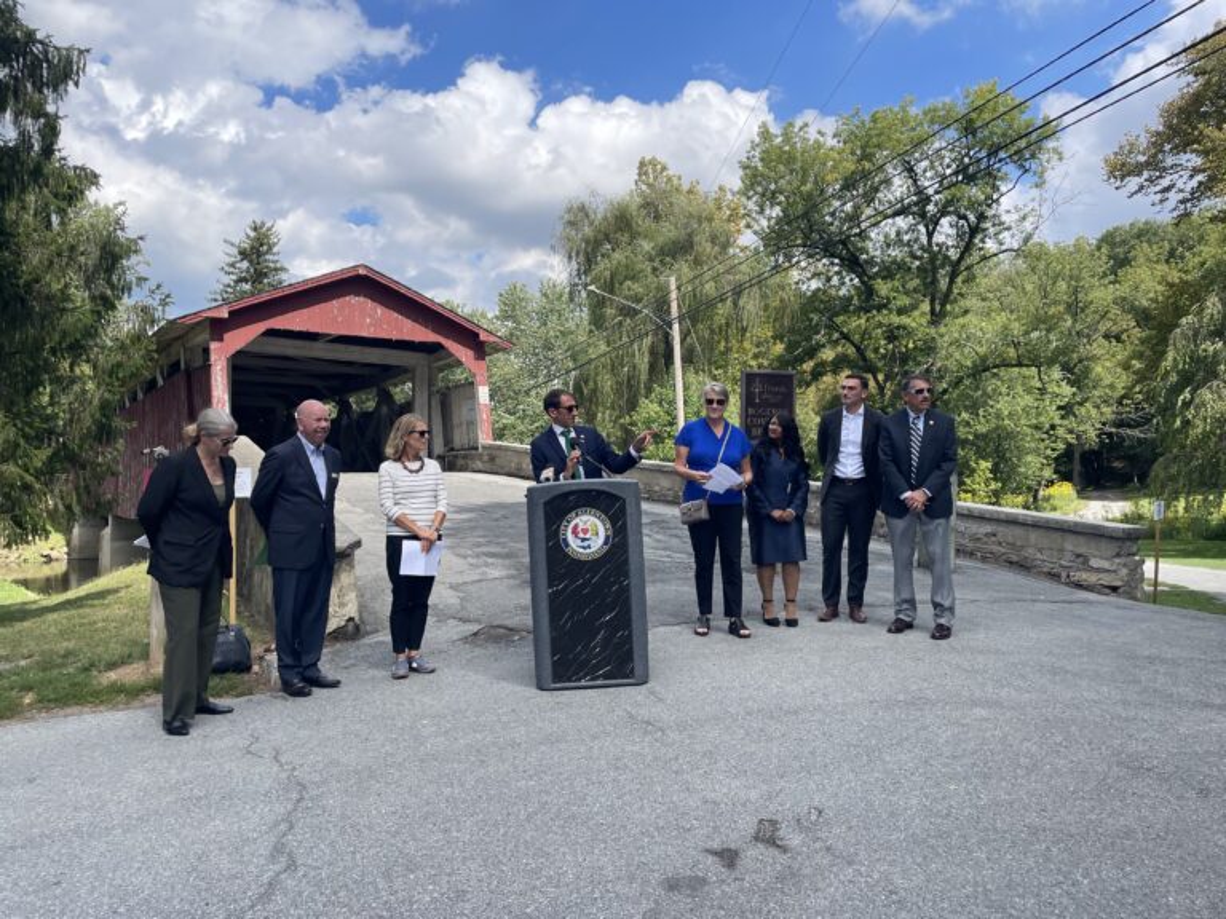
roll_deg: +0.4
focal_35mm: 26
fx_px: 921
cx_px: 613
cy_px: 460
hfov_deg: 67.3
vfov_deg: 53.1
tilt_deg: +1.3
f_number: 1.6
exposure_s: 1/2353
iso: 32
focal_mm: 4.2
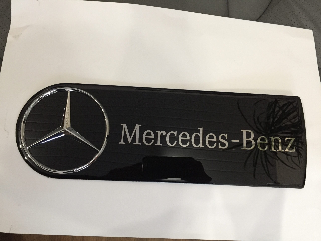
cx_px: 160
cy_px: 120
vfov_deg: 48.2
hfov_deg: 61.7
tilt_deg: -81.8
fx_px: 269
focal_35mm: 29
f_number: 2.2
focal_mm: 4.15
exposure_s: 1/17
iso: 250
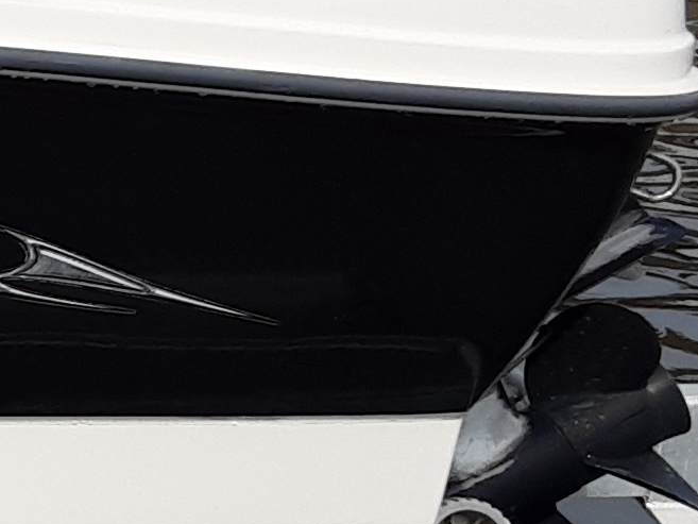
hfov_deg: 12.5
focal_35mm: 139
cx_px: -697
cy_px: 385
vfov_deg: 10.7
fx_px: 2803
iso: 40
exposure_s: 1/2070
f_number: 1.9
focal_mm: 2.9
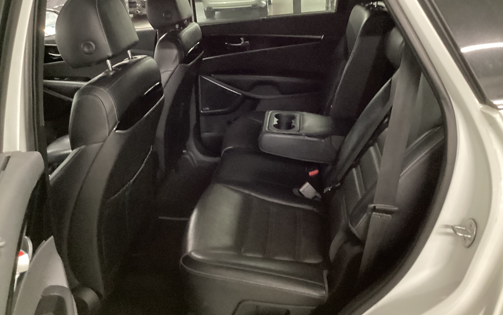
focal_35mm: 33
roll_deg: +2.5
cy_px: 132
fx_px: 452
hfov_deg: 58.1
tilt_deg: -23.2
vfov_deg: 38.2
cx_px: 251
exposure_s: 1/17
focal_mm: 3.3
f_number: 2.4
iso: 800
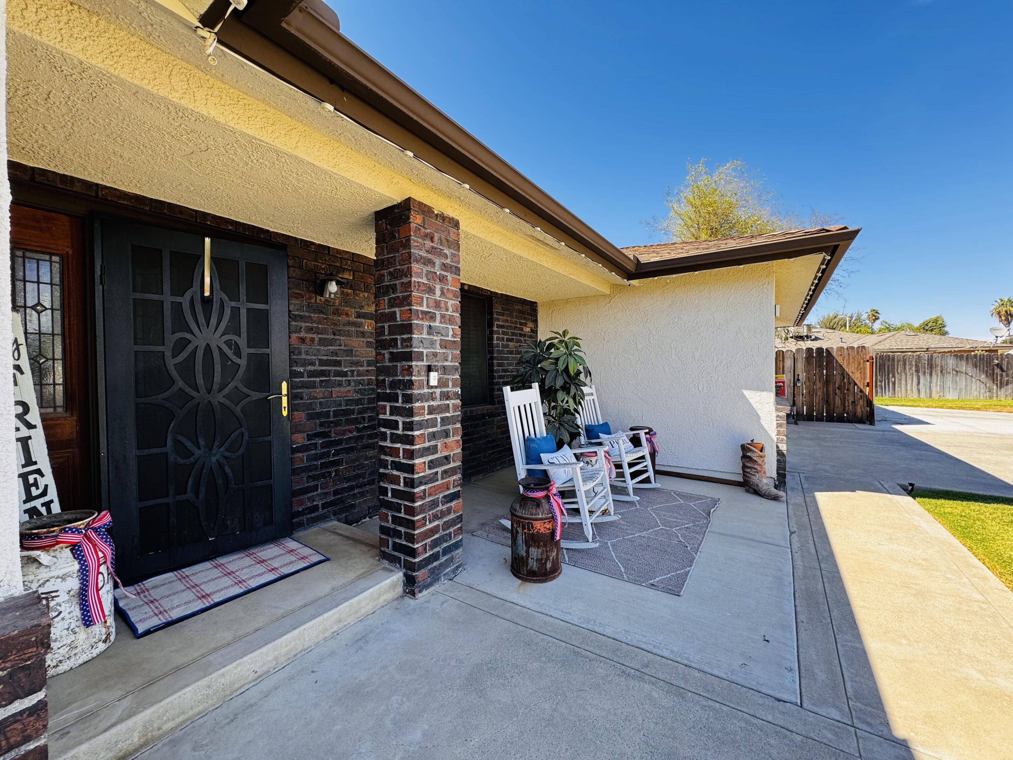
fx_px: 410
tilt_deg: -1.5
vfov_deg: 85.7
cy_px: 380
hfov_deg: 102.1
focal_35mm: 14
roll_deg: +0.4
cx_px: 506
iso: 40
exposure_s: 1/217
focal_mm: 2.22
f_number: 2.2
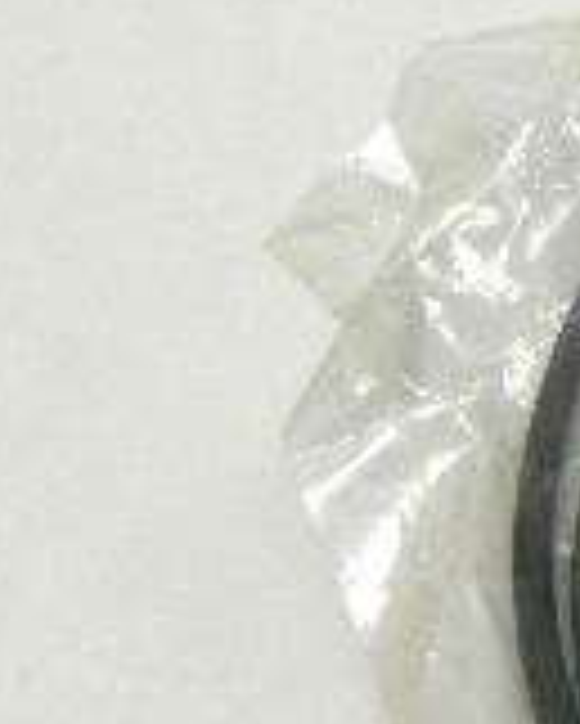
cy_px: 585
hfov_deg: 12.9
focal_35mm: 97
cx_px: 1304
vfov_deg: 19.5
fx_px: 2079
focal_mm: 4.5
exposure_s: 1/60
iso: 80
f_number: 3.1
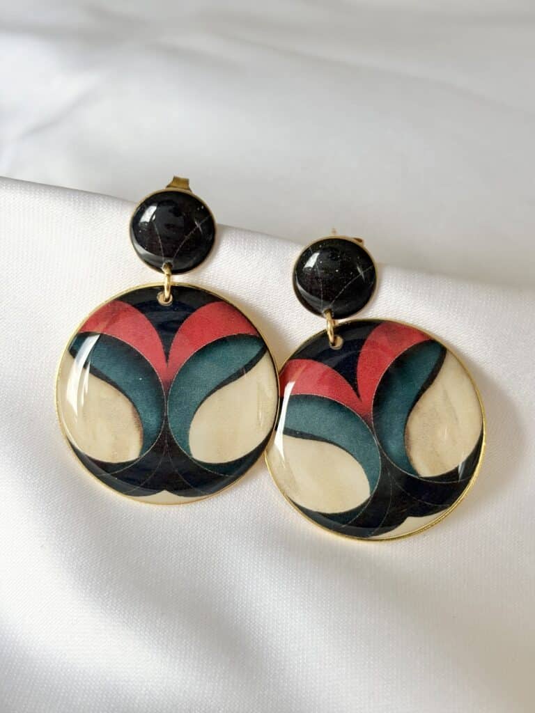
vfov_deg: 36.8
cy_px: 356
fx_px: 1072
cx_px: 268
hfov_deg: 28.0
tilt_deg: -44.3
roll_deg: -2.9
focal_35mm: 52
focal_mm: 5.96
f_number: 1.6
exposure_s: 1/548
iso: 50
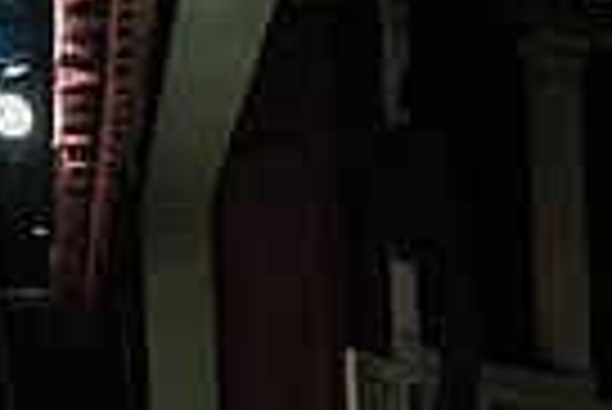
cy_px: 714
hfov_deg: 20.0
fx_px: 1736
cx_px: 274
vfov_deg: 12.4
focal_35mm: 102
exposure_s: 1/500
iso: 3200
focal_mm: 24
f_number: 2.8
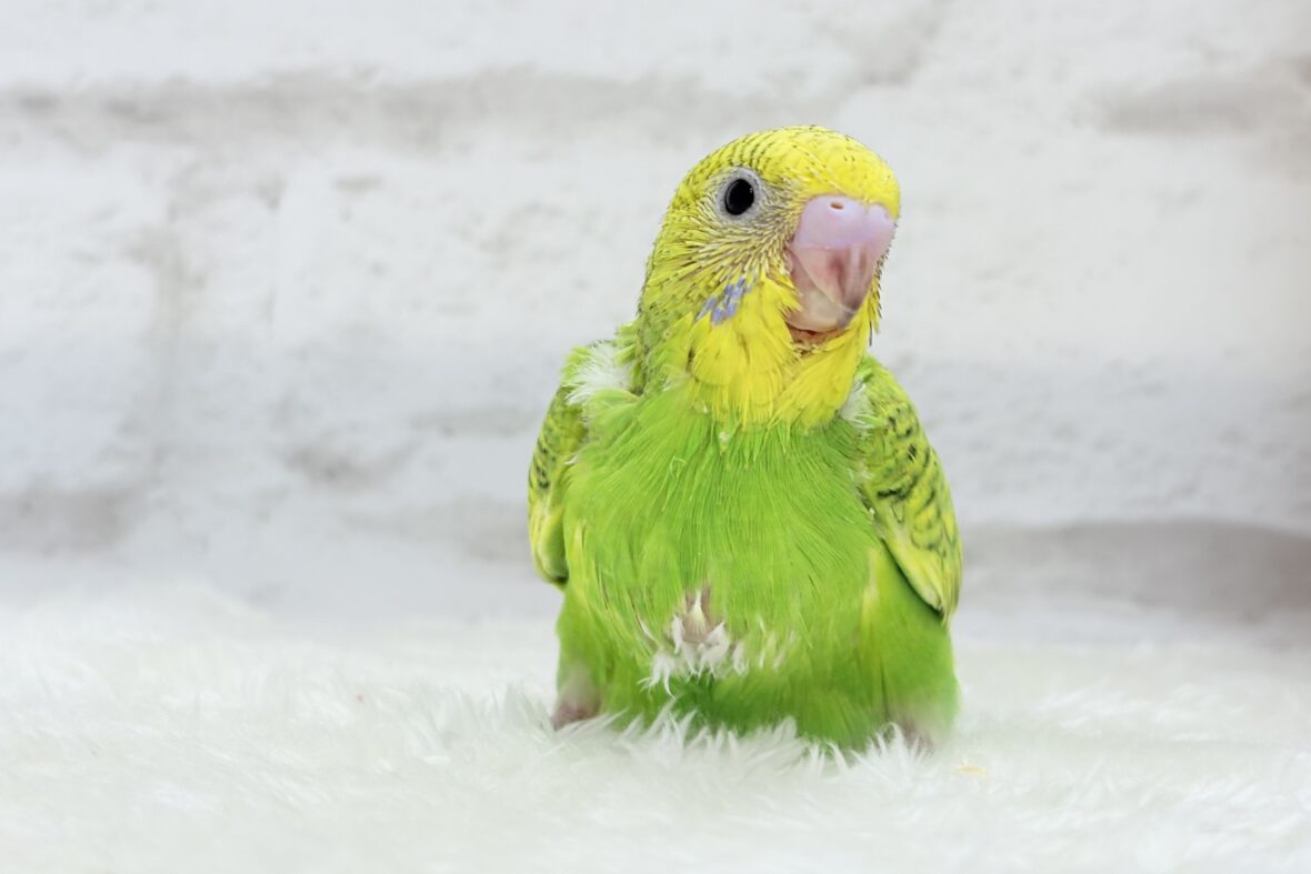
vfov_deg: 24.6
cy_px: 376
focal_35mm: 55
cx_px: 658
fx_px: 2003
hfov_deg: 36.2
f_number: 1.6
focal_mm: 5.96
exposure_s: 1/50
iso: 32
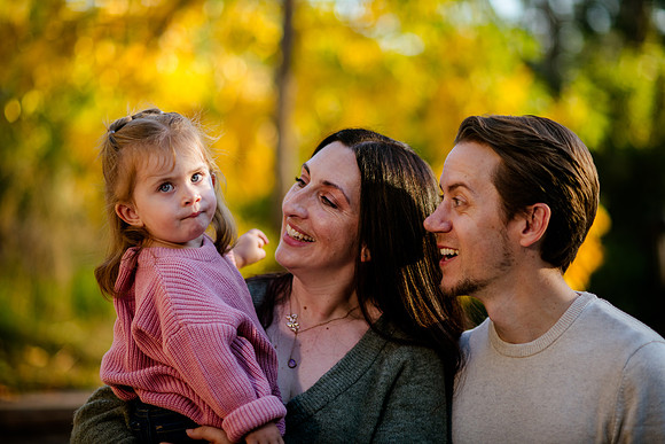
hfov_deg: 19.5
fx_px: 1940
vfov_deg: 13.0
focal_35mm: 105
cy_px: 222
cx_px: 332
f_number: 2
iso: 200
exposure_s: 1/640
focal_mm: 105
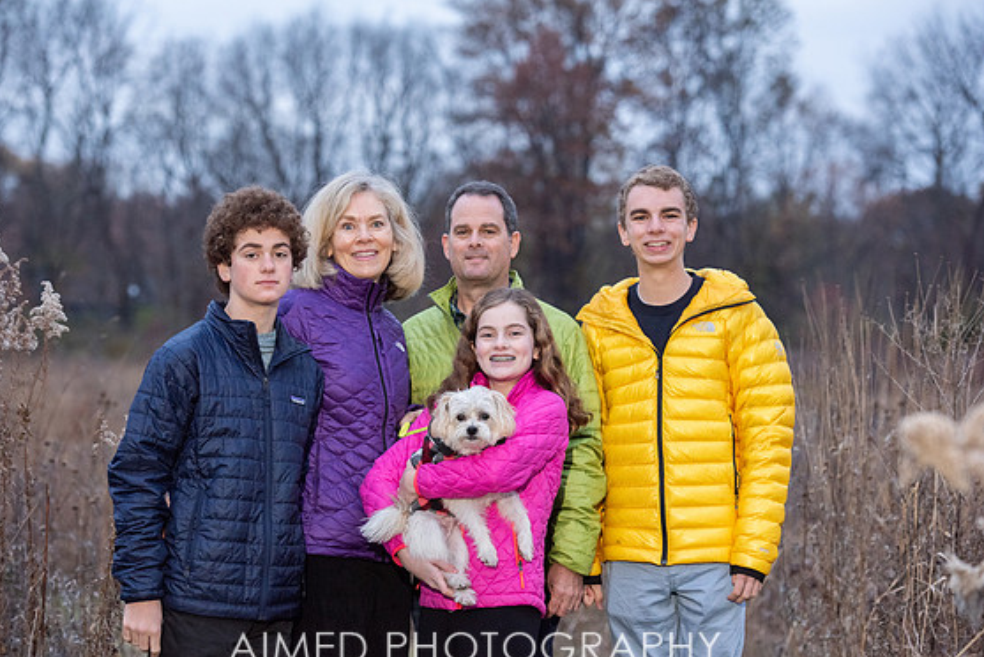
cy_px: 340
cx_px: 477
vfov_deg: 11.7
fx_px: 3200
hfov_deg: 17.5
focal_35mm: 117
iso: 2000
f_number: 5
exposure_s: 1/160
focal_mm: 112
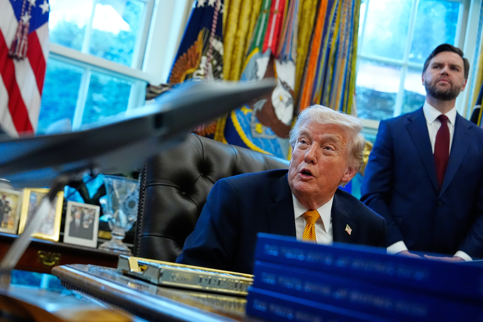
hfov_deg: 36.9
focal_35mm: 54
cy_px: 161
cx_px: 242
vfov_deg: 25.1
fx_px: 725
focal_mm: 54
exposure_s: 1/250
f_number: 3.5
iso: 5000
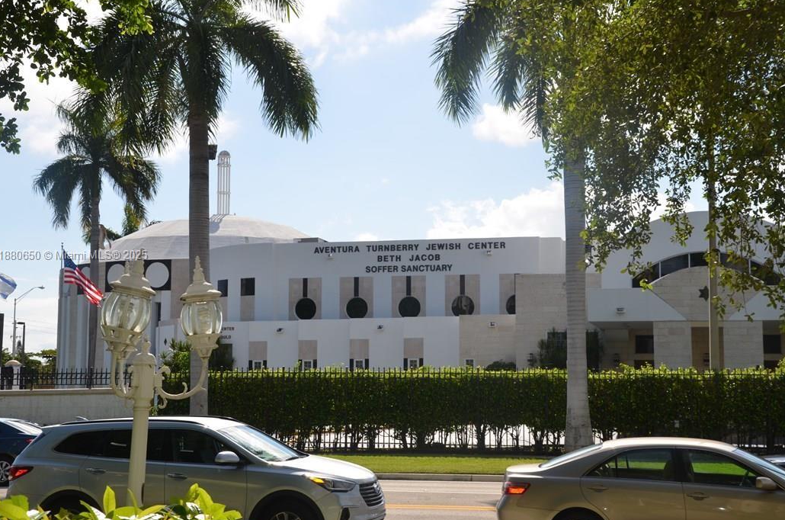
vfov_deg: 24.3
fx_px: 1208
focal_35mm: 56
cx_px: 396
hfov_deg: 36.0
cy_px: 256
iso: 100
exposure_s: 1/250
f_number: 10
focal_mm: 35
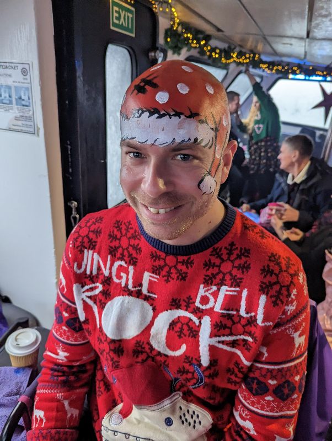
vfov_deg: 71.5
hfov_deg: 56.9
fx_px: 306
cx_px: 166
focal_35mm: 24
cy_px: 220
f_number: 1.85
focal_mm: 6.81
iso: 778
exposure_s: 1/67.7
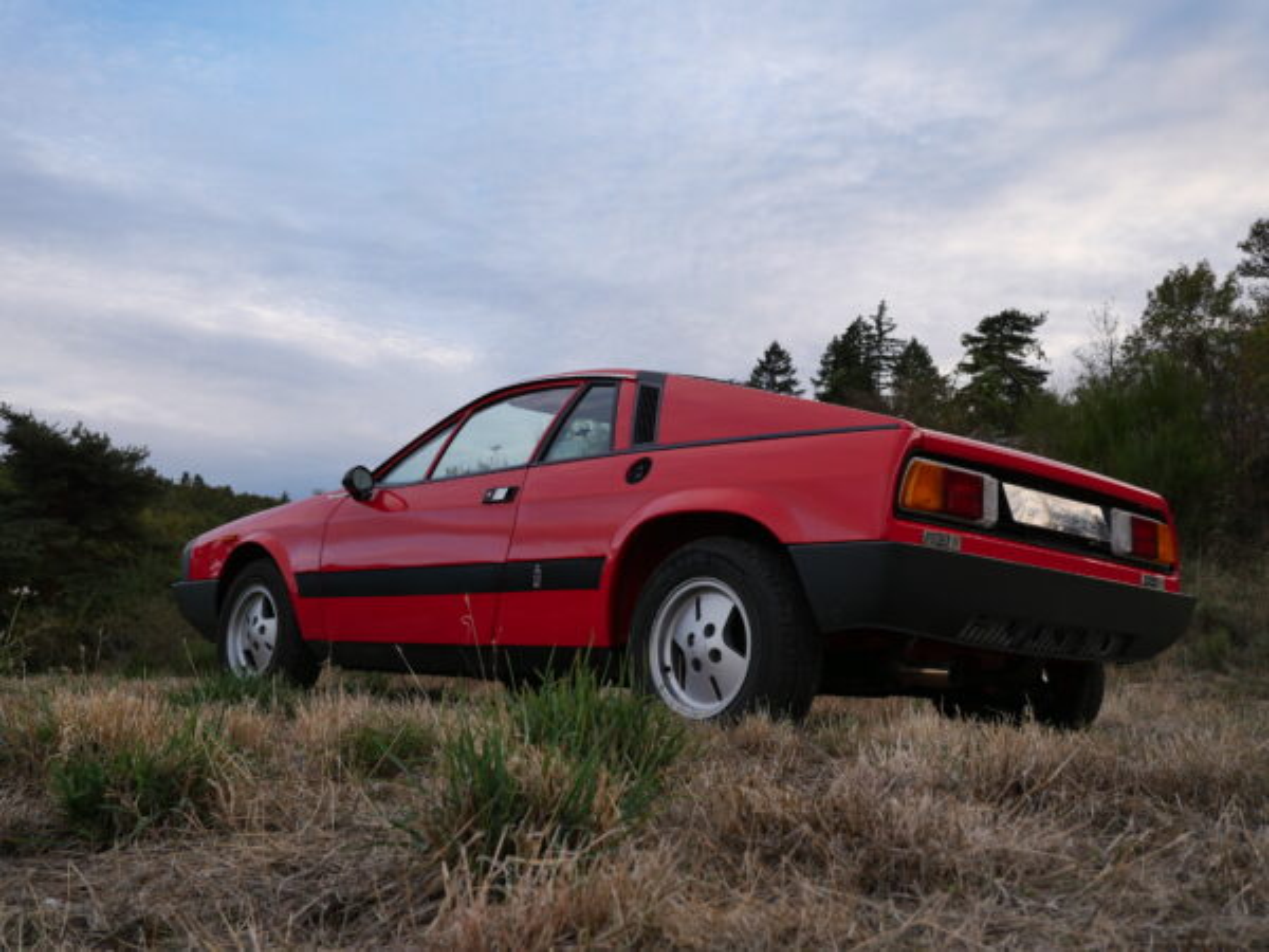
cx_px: 634
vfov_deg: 41.8
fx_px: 1246
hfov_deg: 54.0
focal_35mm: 34
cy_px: 476
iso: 200
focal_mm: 17
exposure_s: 1/200
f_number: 5
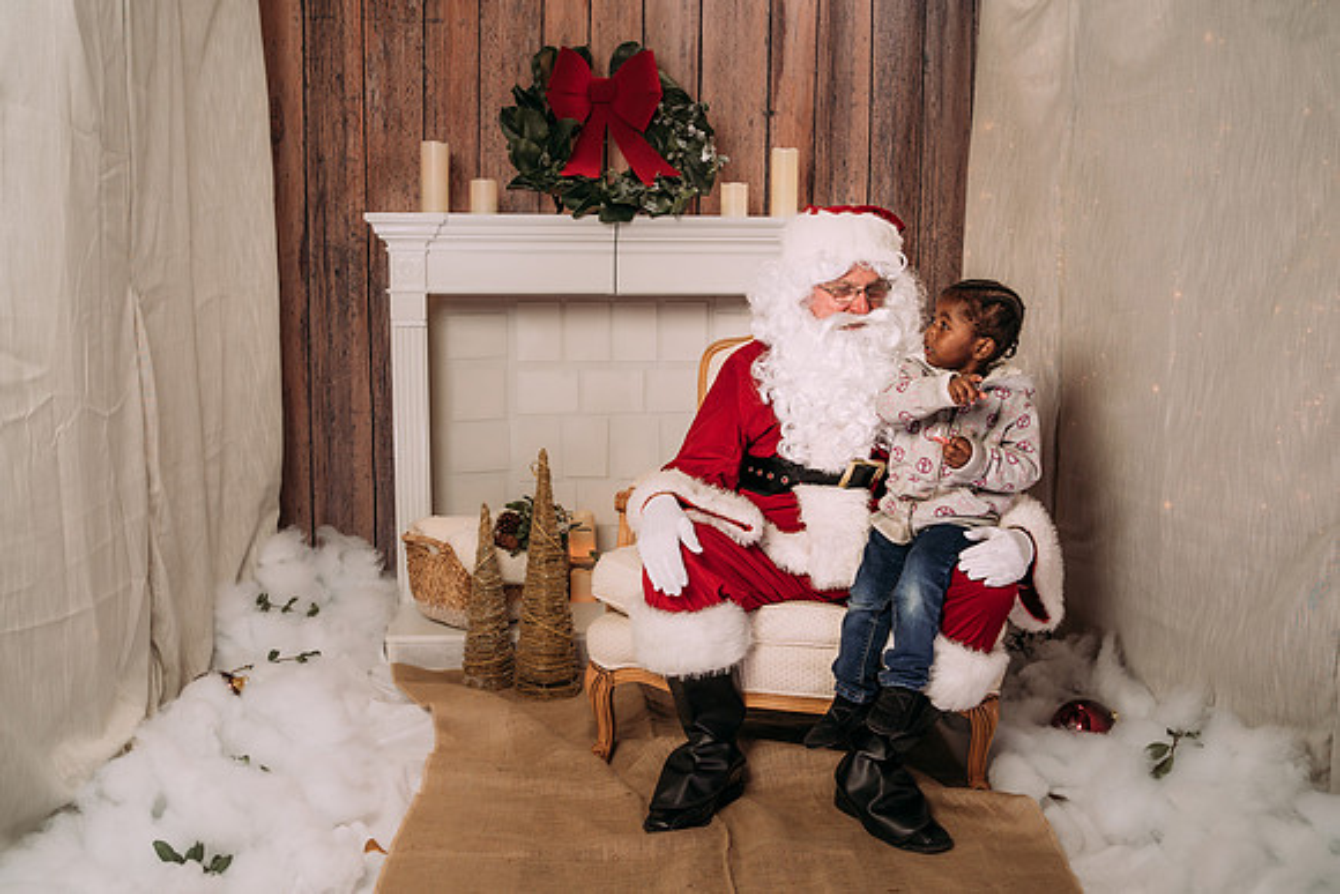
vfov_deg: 35.8
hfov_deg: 51.7
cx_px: 685
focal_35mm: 37
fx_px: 1383
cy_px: 460
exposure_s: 1/100
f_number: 5
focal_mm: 35
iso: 100
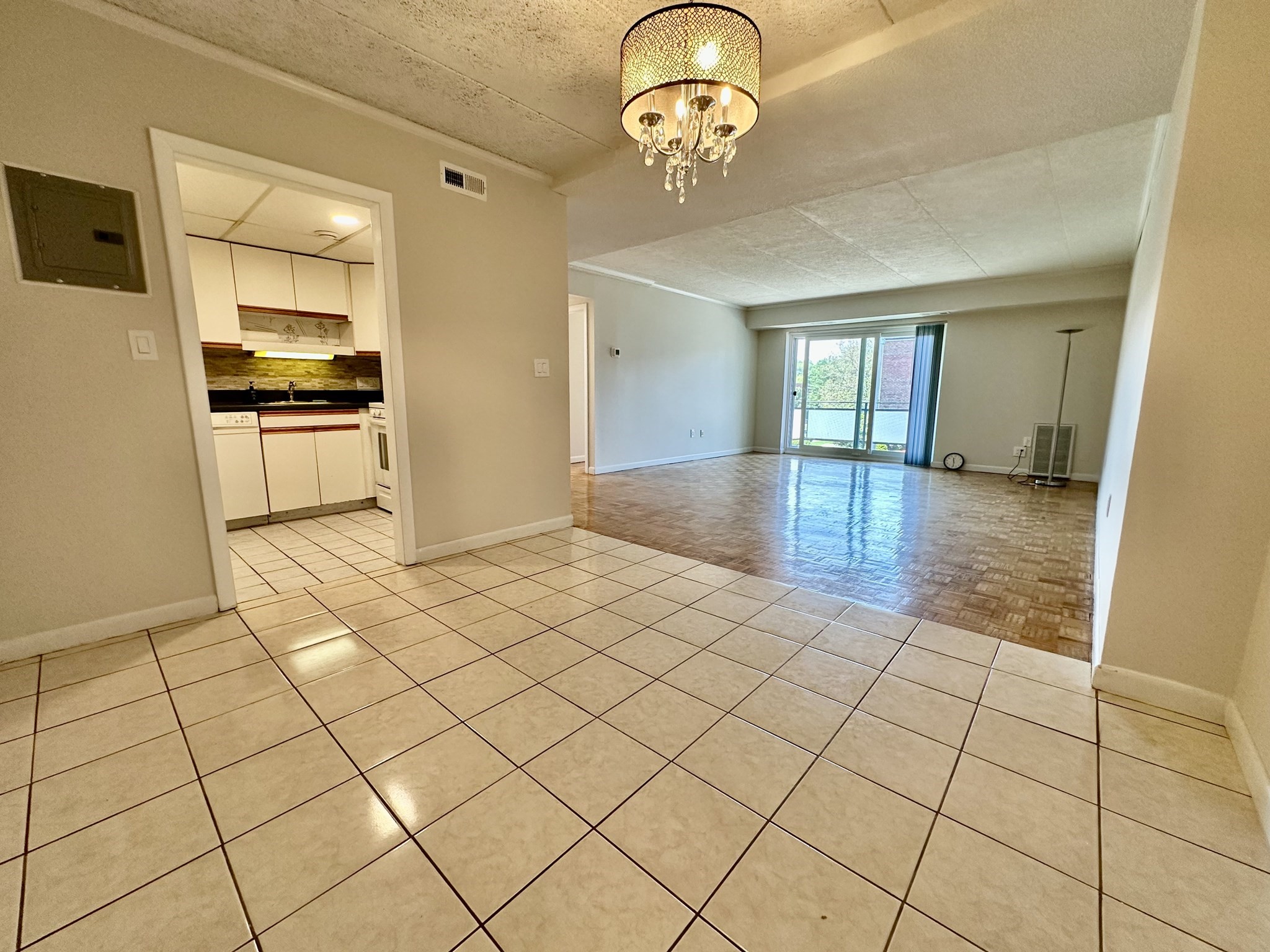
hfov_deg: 102.1
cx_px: 635
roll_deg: -0.8
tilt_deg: -9.3
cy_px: 476
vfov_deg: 85.7
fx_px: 514
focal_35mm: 14
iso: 200
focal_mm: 2.22
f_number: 2.2
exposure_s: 1/120
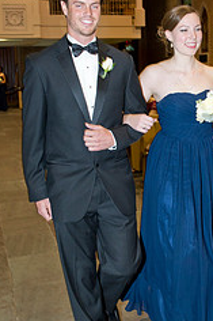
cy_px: 150
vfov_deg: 32.9
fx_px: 542
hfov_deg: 22.1
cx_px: 154
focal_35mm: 61
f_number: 4.5
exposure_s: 1/60
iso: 1250
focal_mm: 32
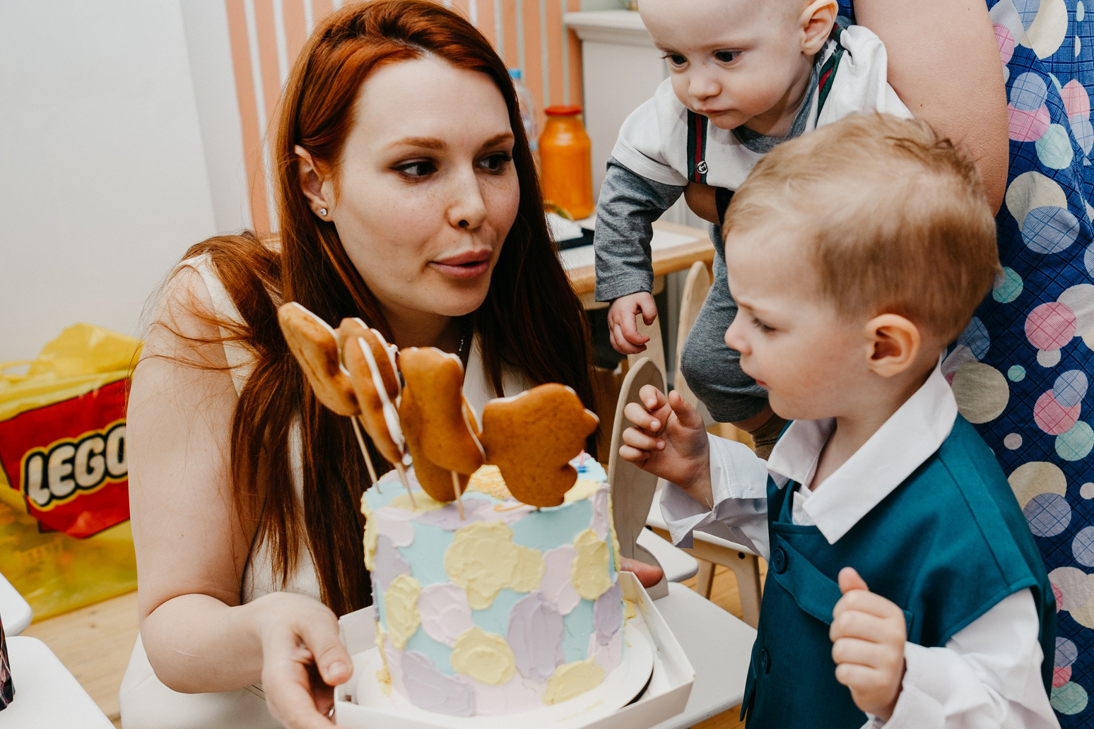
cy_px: 465
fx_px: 1307
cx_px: 716
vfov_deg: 31.0
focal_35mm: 43
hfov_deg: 44.9
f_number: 3.5
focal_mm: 26
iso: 200
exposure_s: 1/160
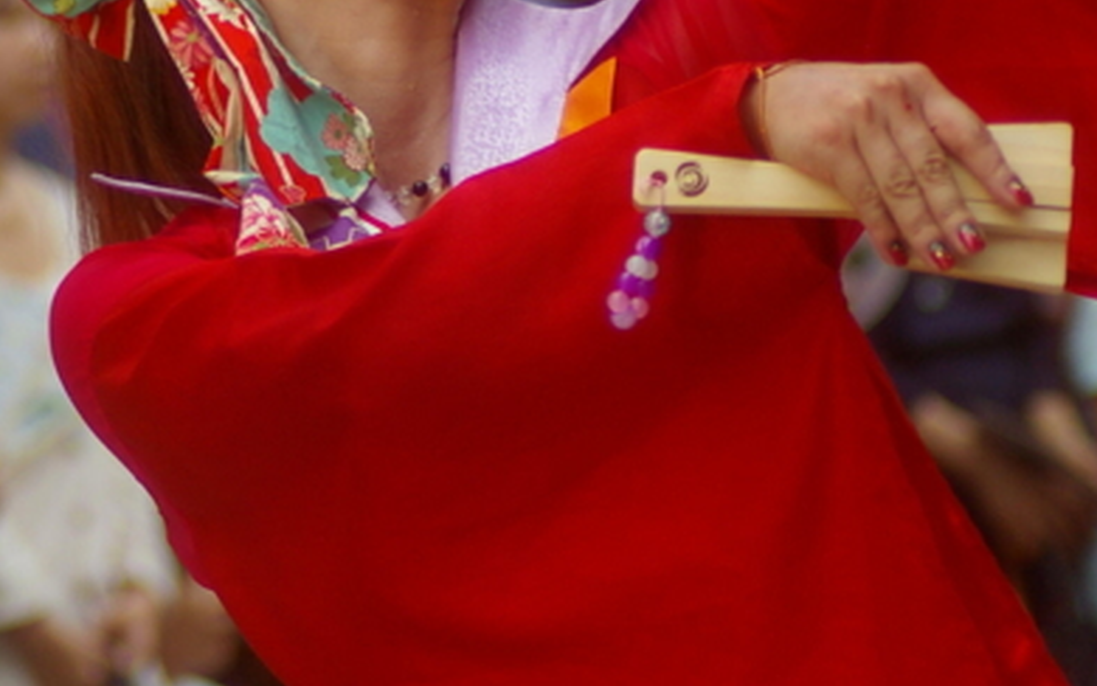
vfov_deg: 3.5
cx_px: 312
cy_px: 219
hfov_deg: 5.6
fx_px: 11244
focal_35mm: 376
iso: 400
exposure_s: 1/180
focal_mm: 120
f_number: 4.5
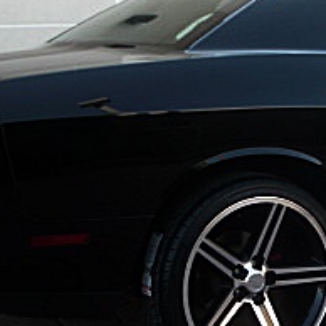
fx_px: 1119
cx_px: 343
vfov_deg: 16.6
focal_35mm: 105
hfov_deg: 16.2
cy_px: 205
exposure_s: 1/60
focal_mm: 6.3
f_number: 2.8
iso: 50
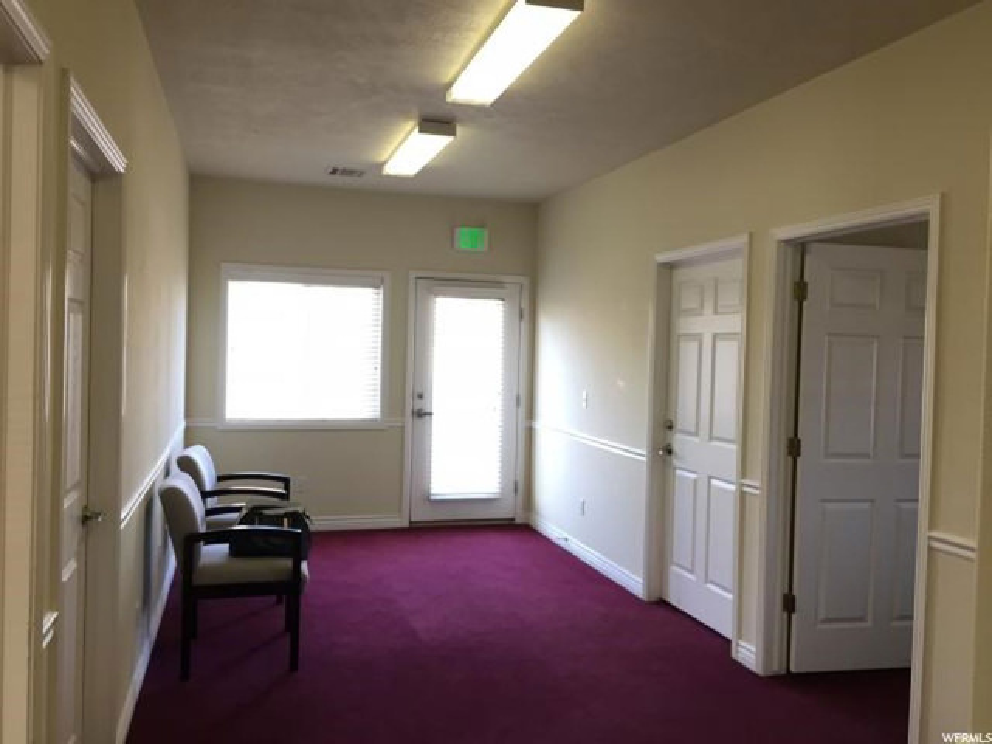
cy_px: 372
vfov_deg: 48.2
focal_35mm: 29
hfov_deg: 61.7
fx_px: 831
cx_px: 496
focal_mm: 4.15
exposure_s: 1/30
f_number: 2.2
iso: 64
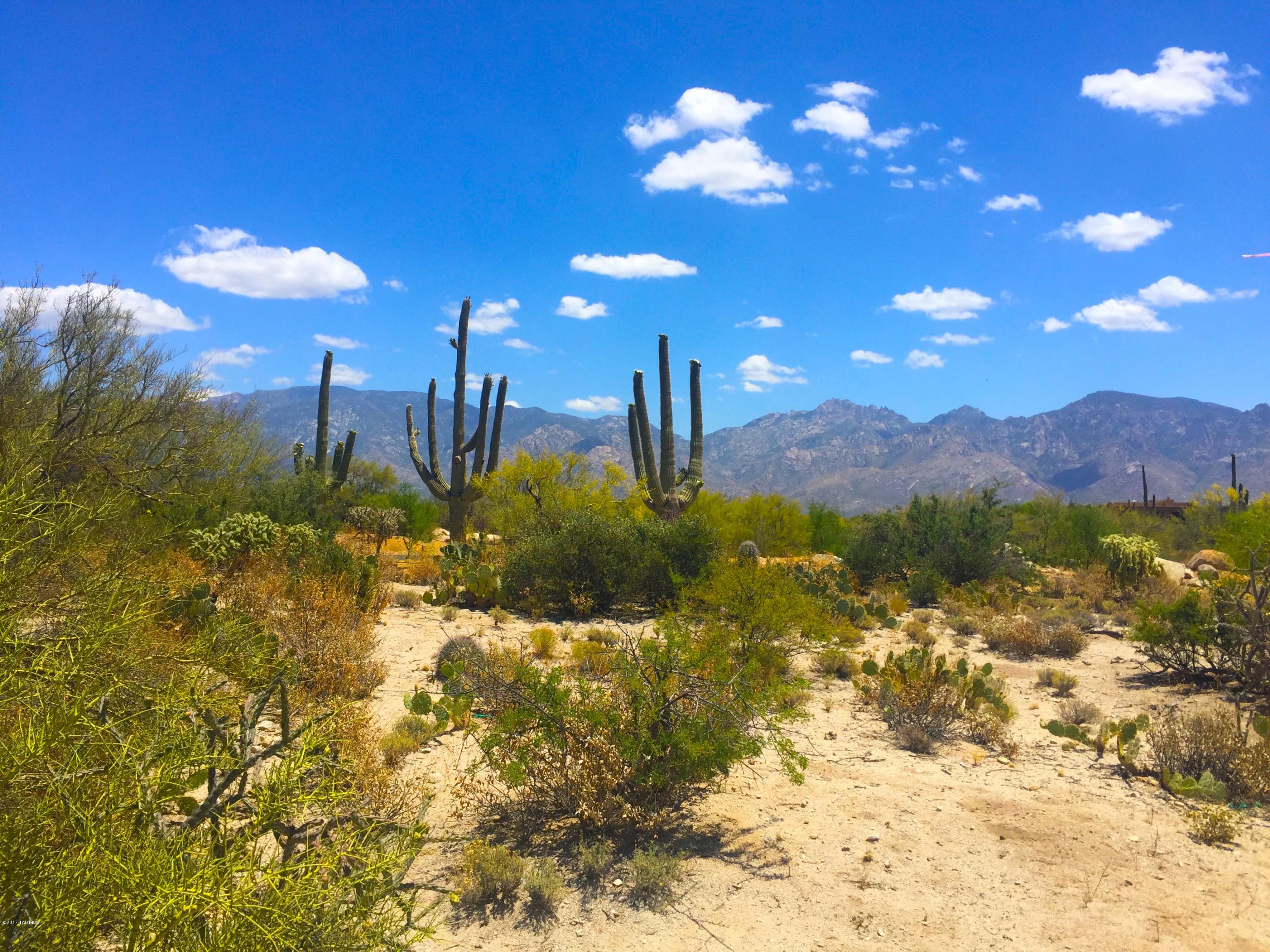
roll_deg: +1.1
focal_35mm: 29
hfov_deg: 61.7
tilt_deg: +0.0
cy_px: 476
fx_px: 1064
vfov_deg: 48.2
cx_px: 635
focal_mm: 4.15
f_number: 2.2
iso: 32
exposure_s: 1/2825
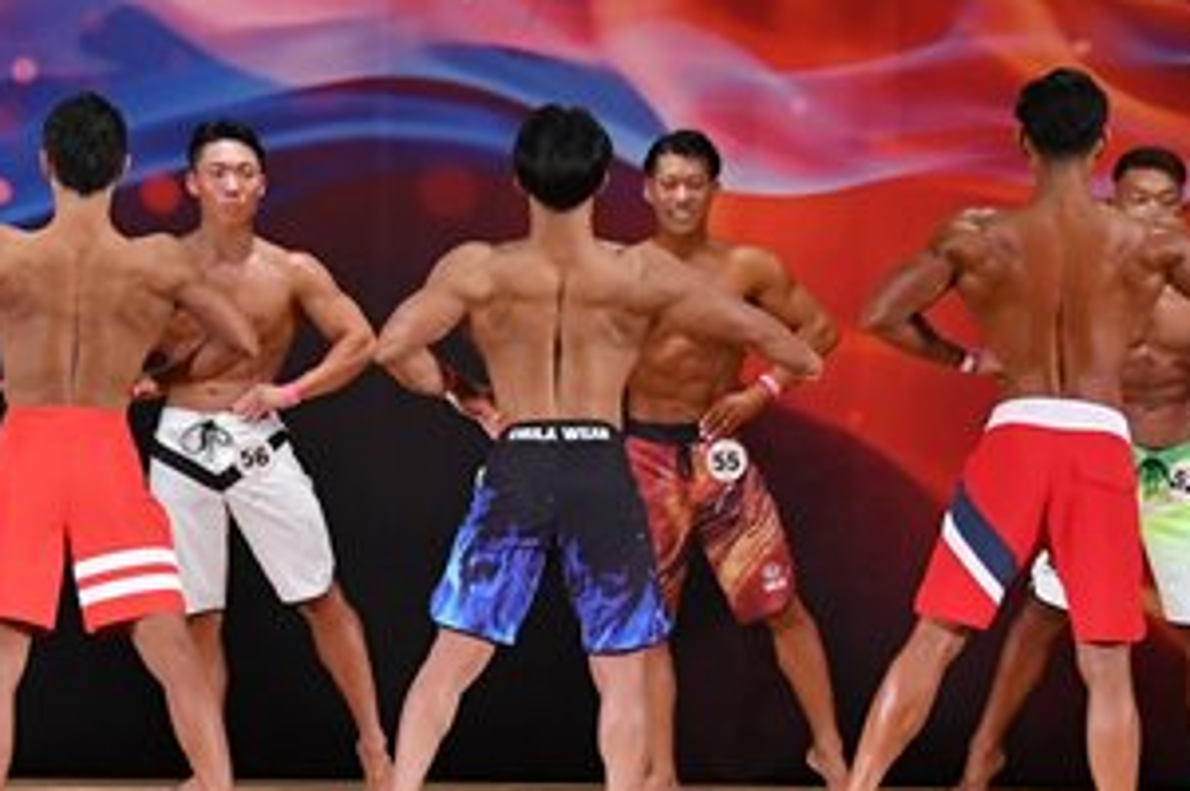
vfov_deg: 4.9
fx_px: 9179
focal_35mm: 278
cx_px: 536
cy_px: 447
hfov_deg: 7.4
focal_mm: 72
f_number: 5.6
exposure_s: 1/400
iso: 3200
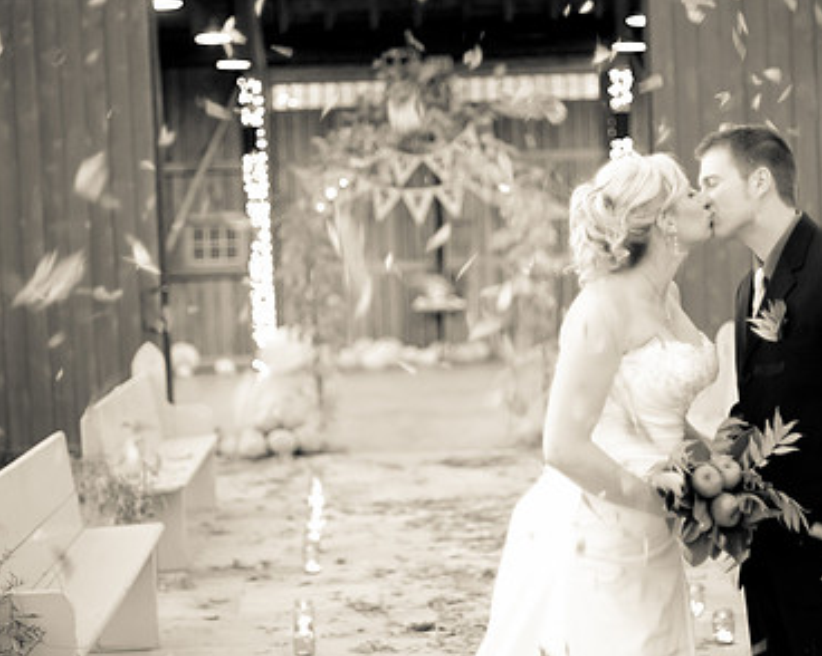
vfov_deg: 20.7
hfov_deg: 25.7
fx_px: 1799
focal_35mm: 74
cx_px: 467
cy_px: 283
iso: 1000
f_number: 1.4
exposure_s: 1/100
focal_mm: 50
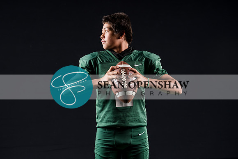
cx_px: 107
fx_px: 532
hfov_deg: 25.2
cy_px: 79
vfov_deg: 17.0
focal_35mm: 81
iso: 200
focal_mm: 70
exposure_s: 1/160
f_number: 4
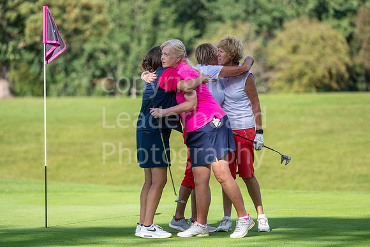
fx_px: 3084
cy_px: 124
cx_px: 185
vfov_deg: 4.6
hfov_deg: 6.9
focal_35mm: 300
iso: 250
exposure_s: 1/1250
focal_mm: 300
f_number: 5.6
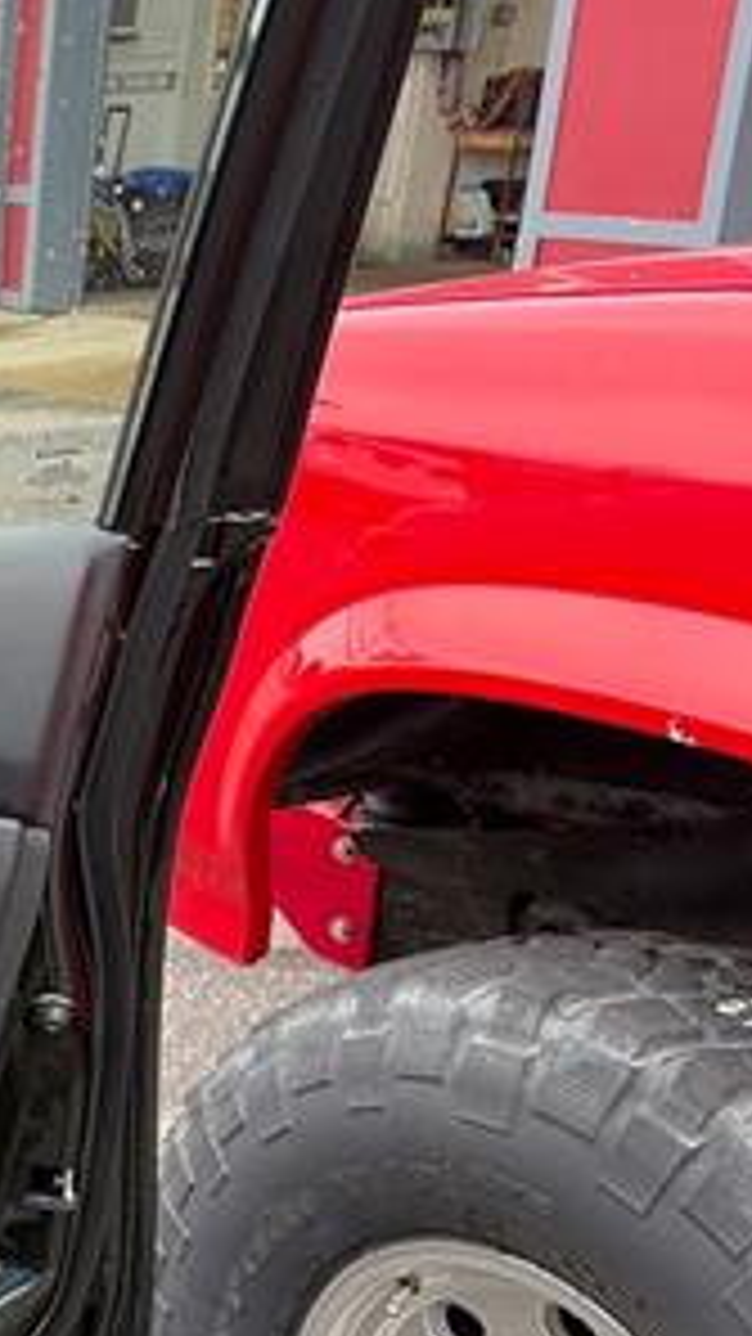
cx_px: -594
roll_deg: -0.9
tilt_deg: -19.8
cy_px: 927
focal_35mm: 61
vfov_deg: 33.9
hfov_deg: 16.5
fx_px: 2163
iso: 50
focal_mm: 5.96
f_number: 1.6
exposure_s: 1/122
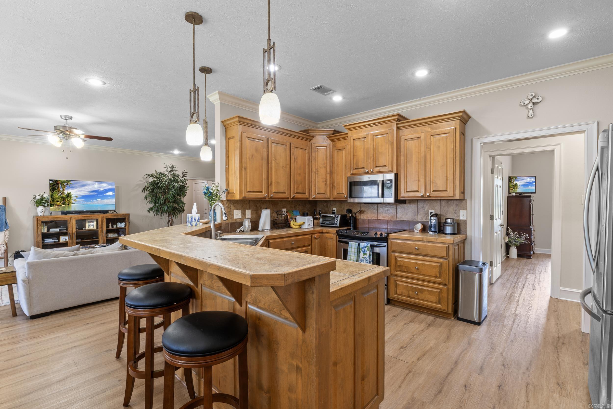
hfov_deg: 95.5
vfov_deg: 72.6
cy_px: 204
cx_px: 306
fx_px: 278
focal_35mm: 16
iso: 200
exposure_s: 1
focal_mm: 10.9
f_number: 9
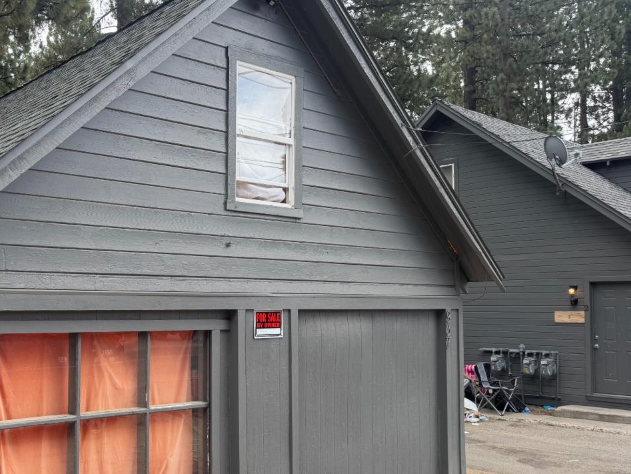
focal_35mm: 38
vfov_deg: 37.6
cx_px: 135
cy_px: 280
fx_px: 693
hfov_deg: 46.6
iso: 80
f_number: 1.78
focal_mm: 6.76
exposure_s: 1/664
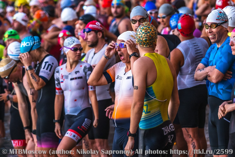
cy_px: 78
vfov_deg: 4.6
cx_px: 118
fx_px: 1958
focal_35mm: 300
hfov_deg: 6.9
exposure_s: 1/640
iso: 2000
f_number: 4
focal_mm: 200
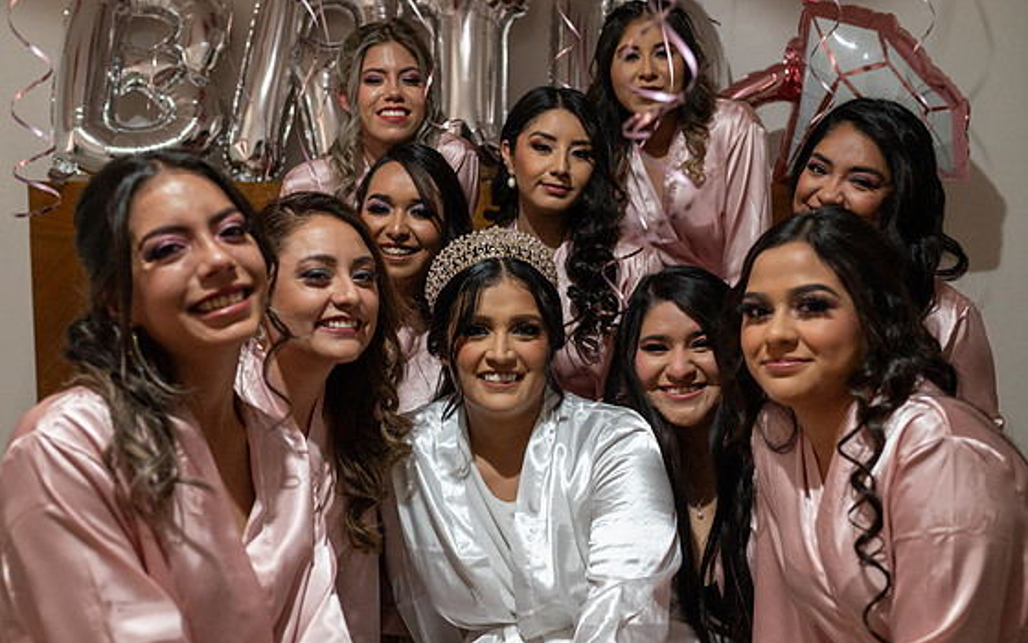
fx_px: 1037
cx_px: 504
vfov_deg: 34.5
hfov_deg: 52.7
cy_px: 324
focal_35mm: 37
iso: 1600
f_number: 3.5
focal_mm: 35
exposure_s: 1/125
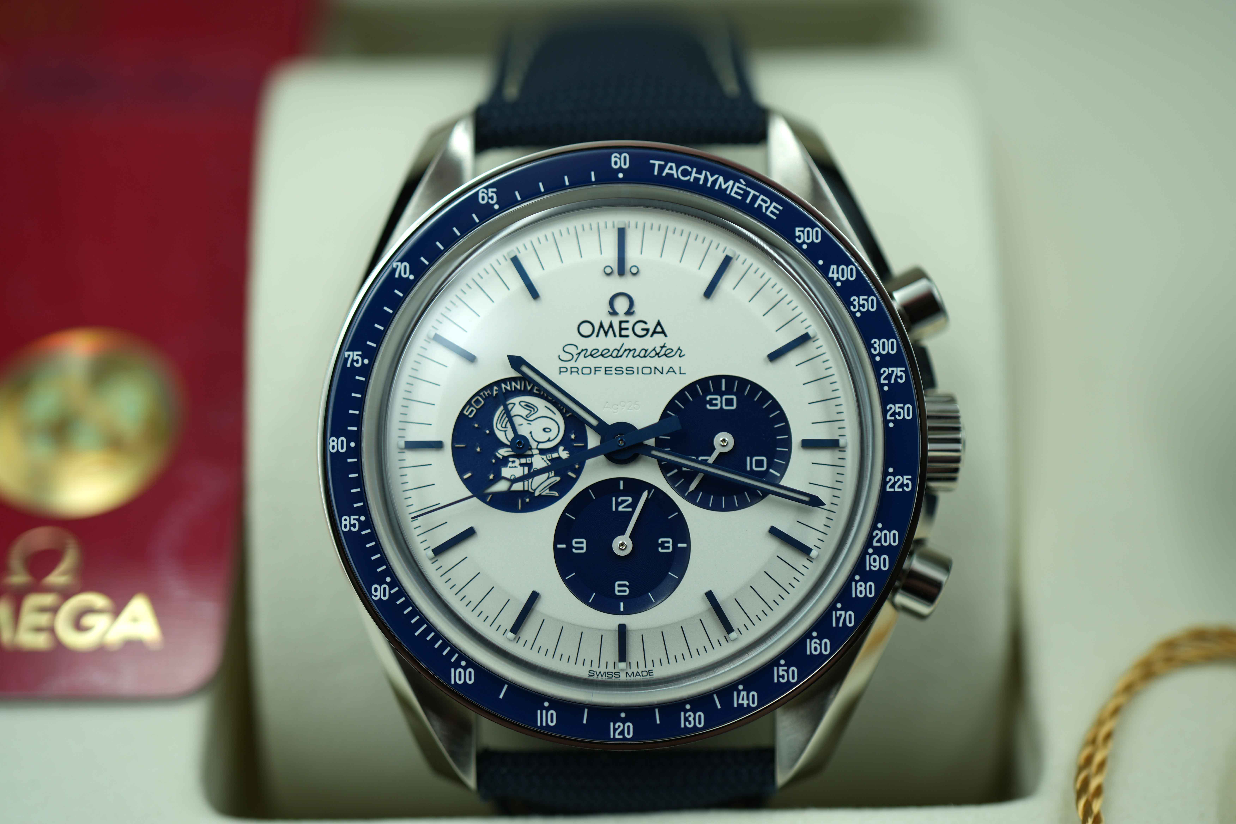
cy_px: 412
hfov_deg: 39.6
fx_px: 1717
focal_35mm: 50
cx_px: 618
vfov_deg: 27.0
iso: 100
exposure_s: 1/125
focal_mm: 50
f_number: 2.8
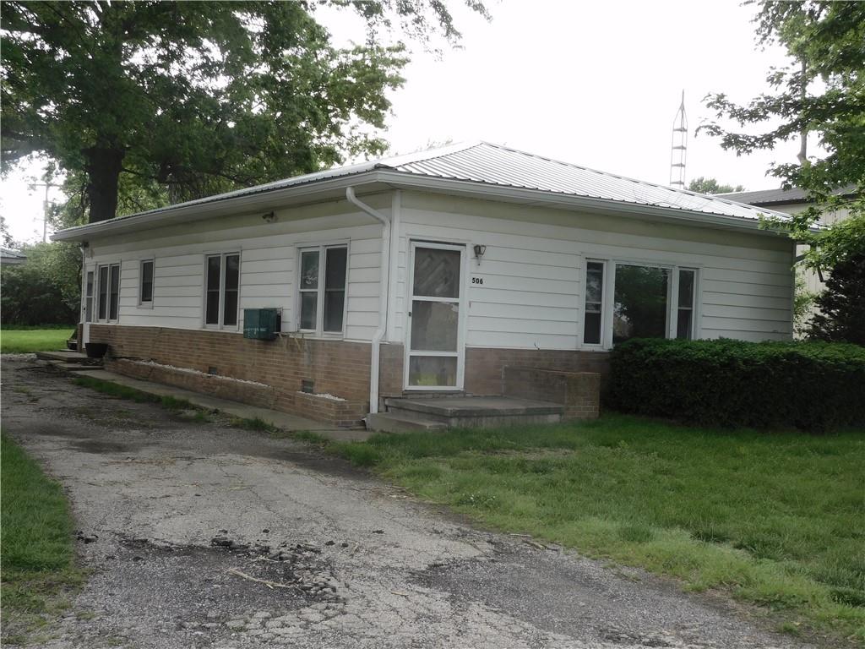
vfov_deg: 32.2
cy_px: 324
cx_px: 432
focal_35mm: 45
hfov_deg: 42.1
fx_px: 1124
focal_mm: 8.1
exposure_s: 1/320
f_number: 4
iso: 125
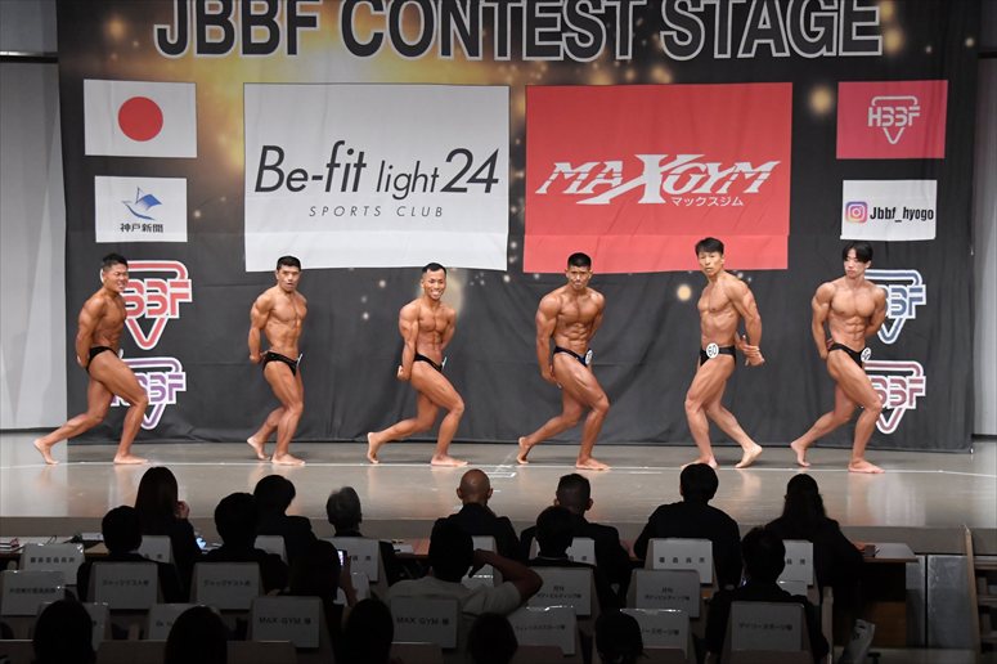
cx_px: 498
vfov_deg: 14.7
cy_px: 332
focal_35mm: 93
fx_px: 2574
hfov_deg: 21.9
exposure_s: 1/400
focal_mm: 62
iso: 6400
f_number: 5.6
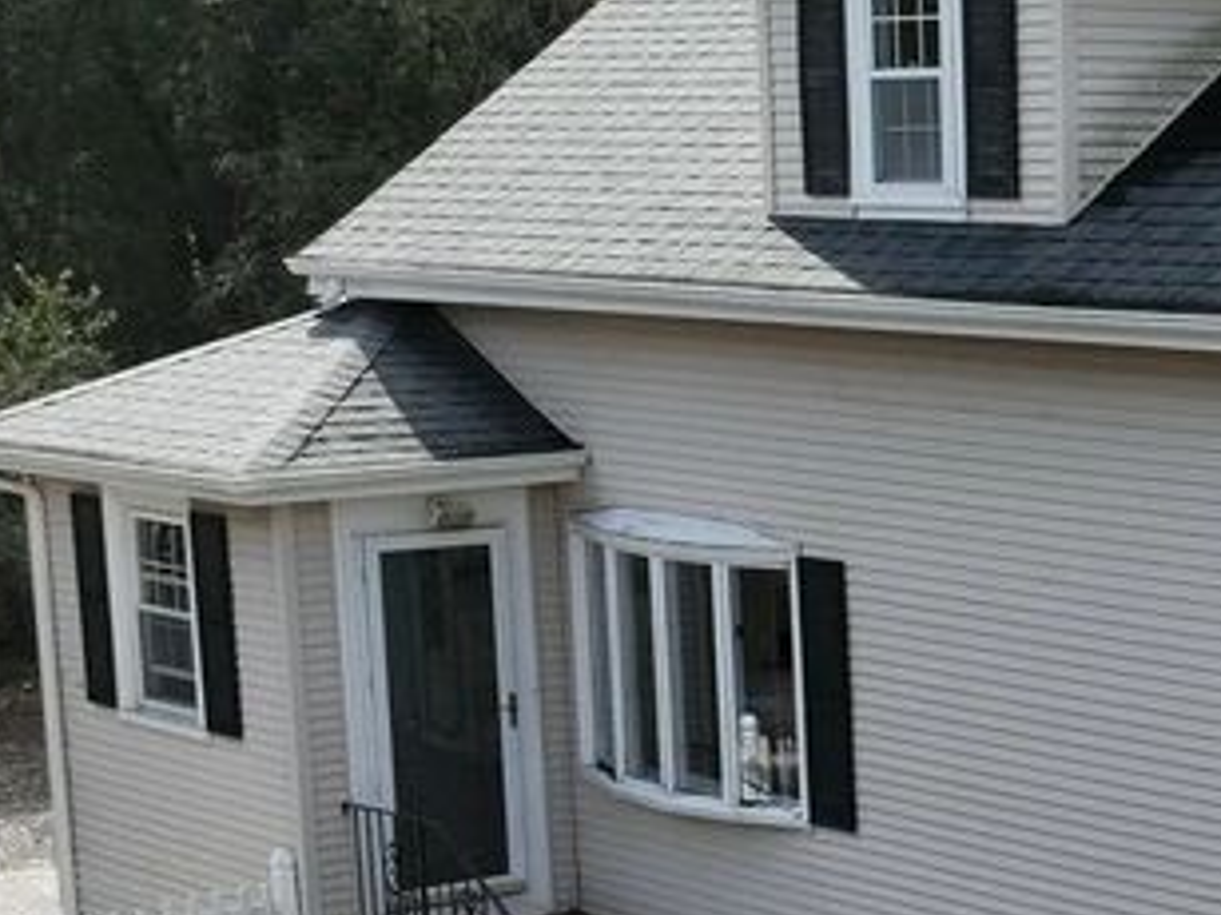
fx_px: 2821
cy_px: 750
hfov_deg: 21.6
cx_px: 1666
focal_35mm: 80
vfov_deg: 18.2
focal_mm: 12.29
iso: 420
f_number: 2.8
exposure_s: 1/3000
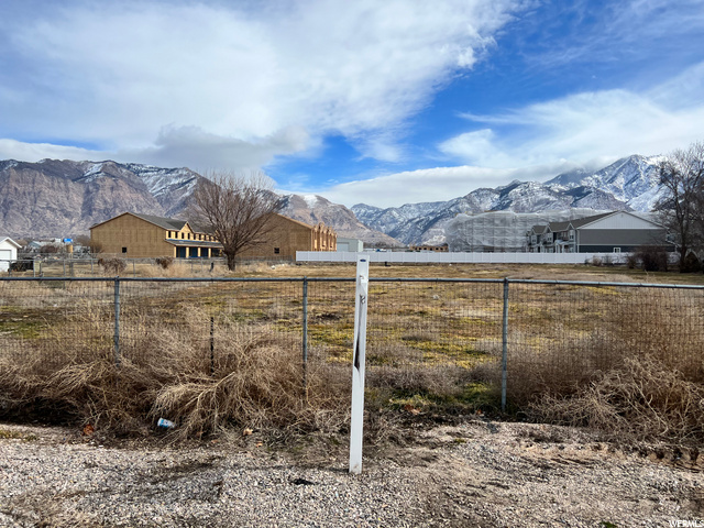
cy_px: 264
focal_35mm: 26
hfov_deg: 67.3
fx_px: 529
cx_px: 352
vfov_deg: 53.1
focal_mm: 5.7
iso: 50
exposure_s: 1/8000
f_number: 1.5
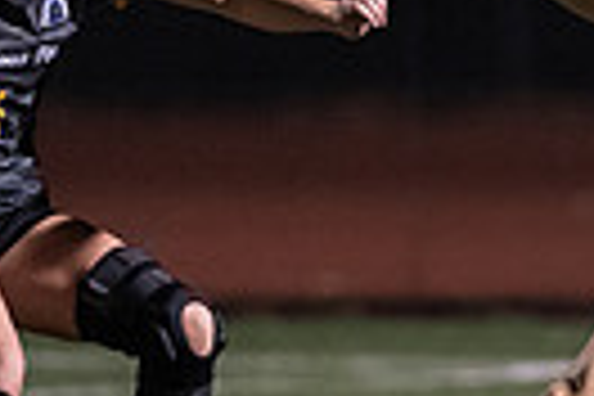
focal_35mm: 1319
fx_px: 21762
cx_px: 657
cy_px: 151
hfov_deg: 1.6
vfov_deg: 1.0
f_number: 2.8
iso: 8000
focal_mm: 300
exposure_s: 1/1000
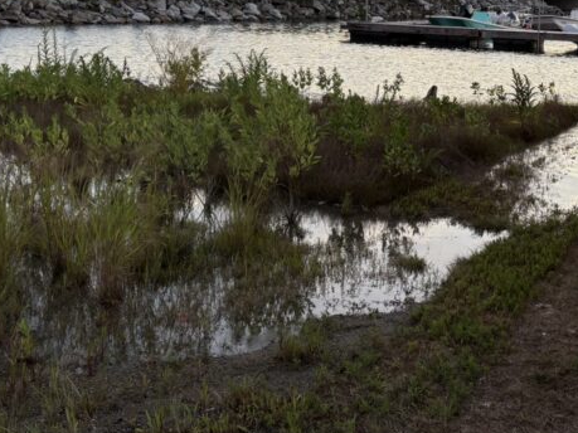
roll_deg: -2.2
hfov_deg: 31.5
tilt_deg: -4.4
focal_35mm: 58
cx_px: 530
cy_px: 64
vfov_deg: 24.7
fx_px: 968
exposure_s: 1/280
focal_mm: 5.96
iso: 40
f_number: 1.6
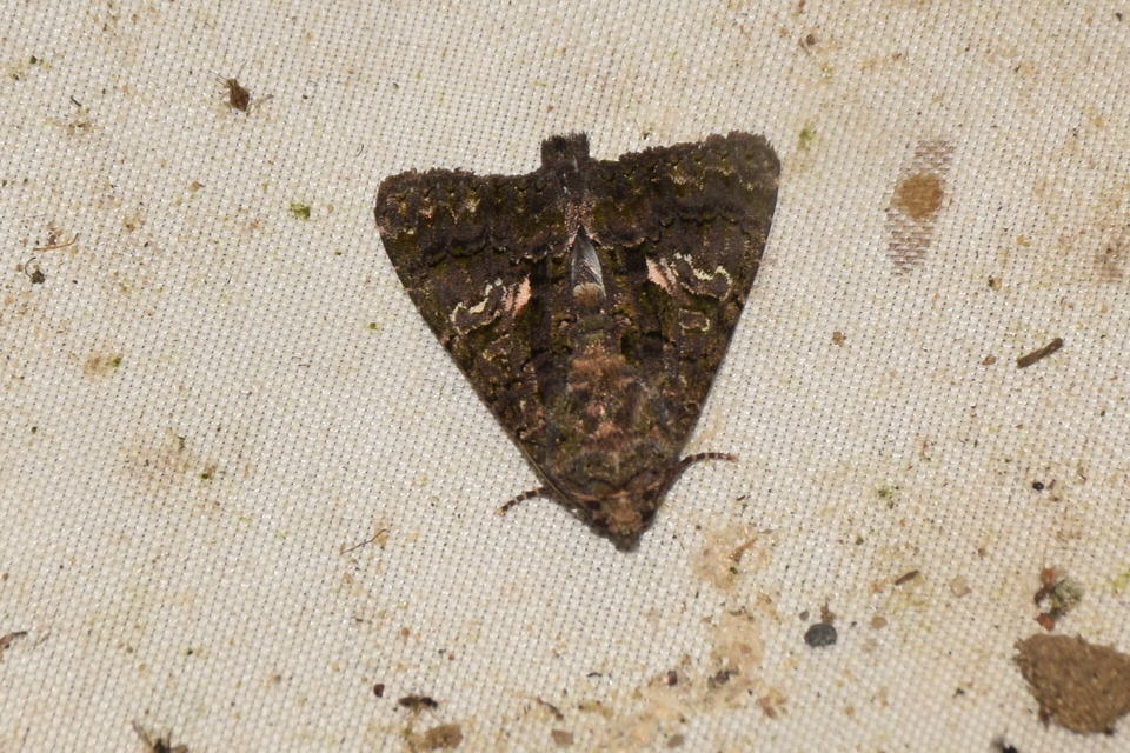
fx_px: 6591
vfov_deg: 6.5
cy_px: 376
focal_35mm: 210
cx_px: 565
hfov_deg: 9.8
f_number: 13
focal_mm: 140
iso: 100
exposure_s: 1/160
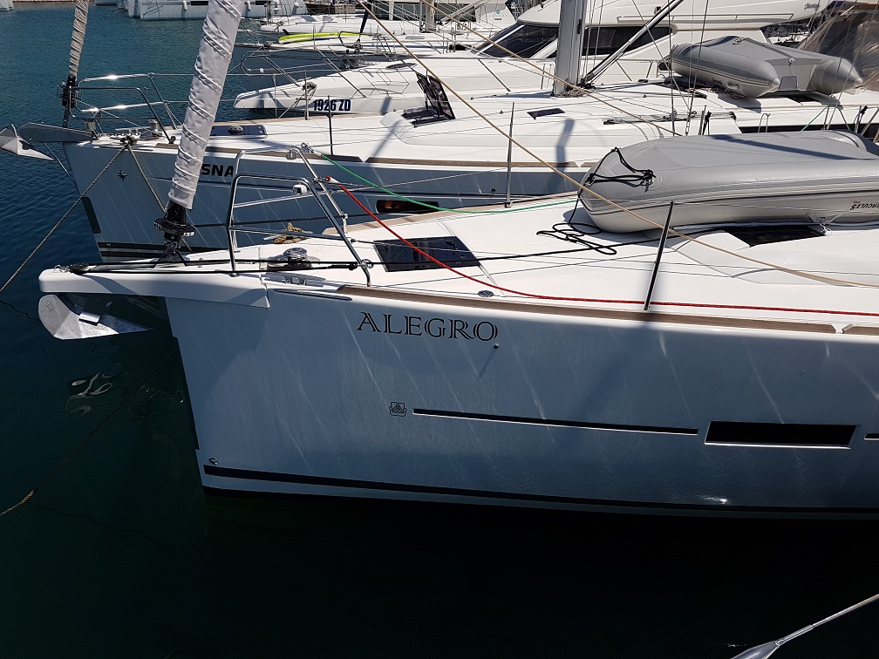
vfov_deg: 53.1
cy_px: 330
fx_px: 660
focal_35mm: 26
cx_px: 440
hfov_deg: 67.3
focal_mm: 4.2
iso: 40
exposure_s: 1/4896
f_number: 1.7
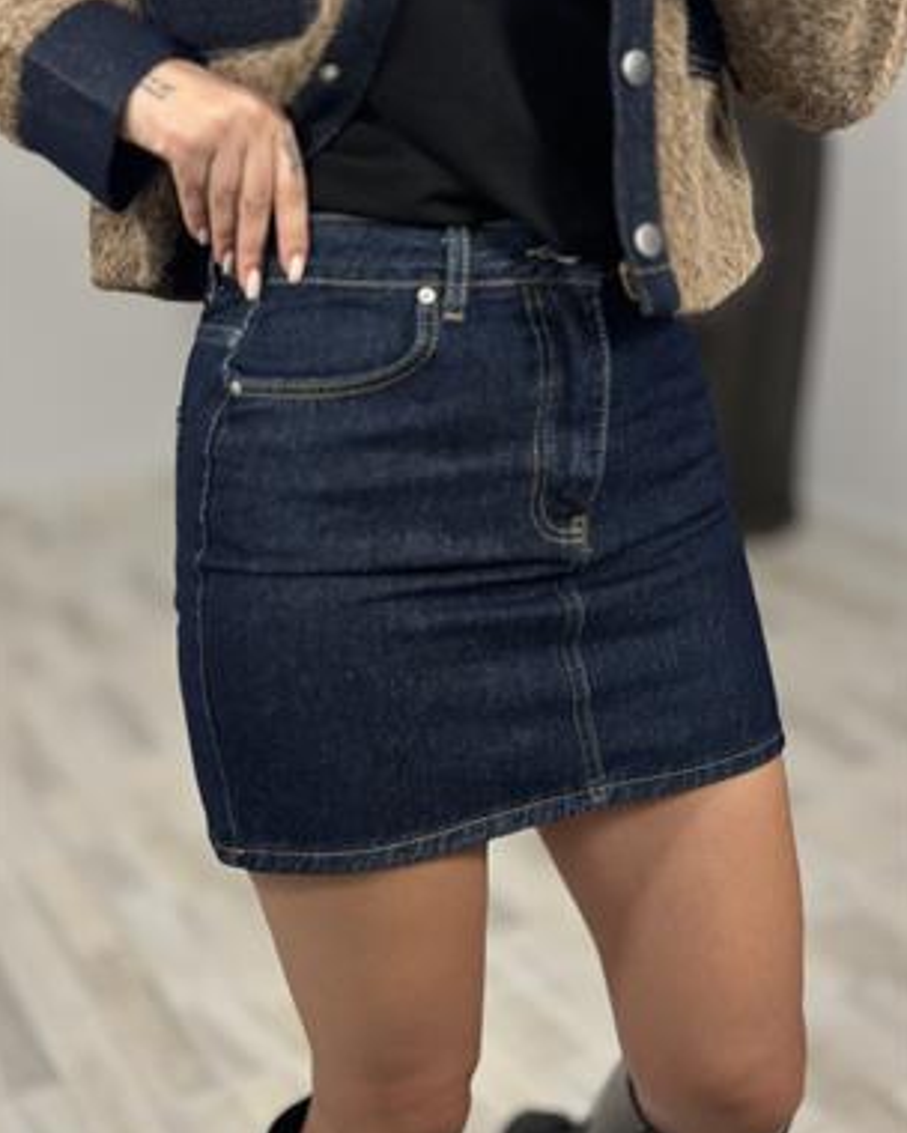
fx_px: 1711
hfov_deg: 29.7
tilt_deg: -46.6
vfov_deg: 36.6
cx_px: 448
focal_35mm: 51
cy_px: 592
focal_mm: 6.86
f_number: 1.78
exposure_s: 1/100
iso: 100
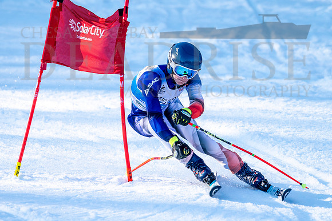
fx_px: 5907
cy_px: 95
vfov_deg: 2.1
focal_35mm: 640
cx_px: 142
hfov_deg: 3.2
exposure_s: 1/2000
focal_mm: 560
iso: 1250
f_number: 8
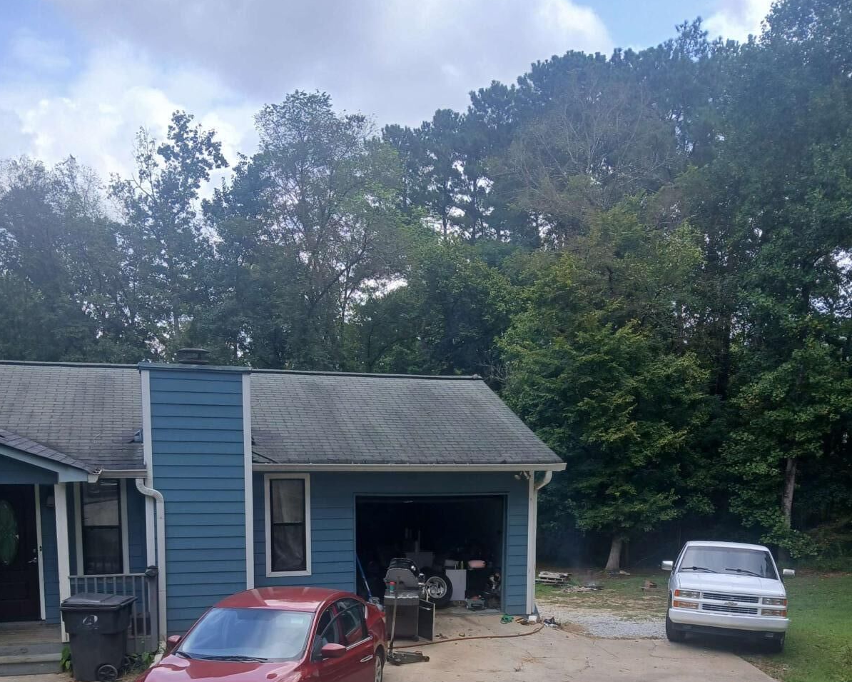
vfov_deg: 41.1
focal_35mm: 34
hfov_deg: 52.8
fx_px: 857
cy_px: 566
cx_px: 425
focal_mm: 3.98
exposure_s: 1/245
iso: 20
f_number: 1.8
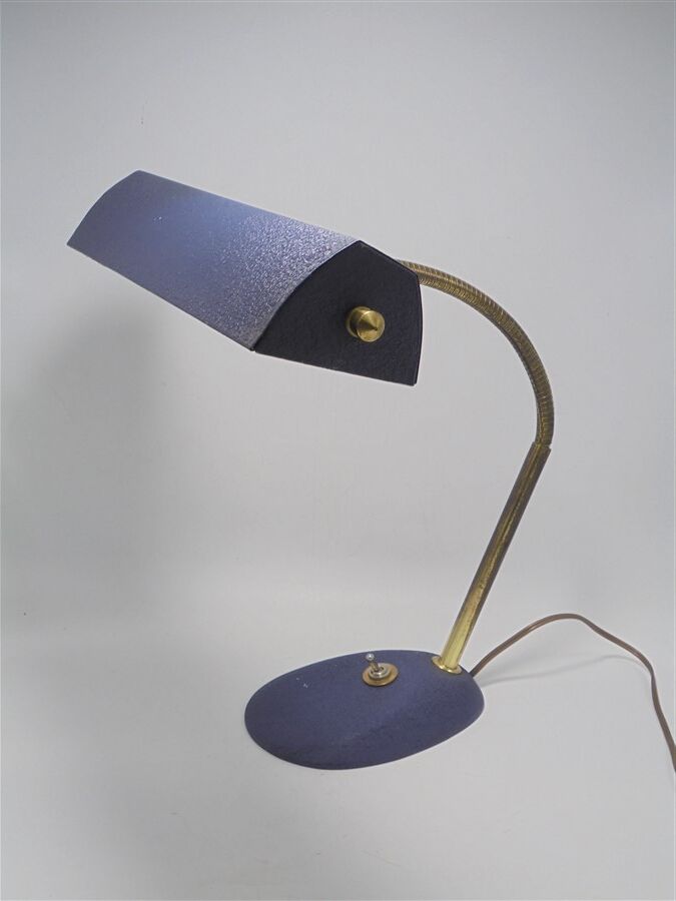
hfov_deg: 33.6
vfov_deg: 43.9
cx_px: 338
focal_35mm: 43
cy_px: 450
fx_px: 1120
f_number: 4.5
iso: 100
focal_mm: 7.8
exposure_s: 1/60
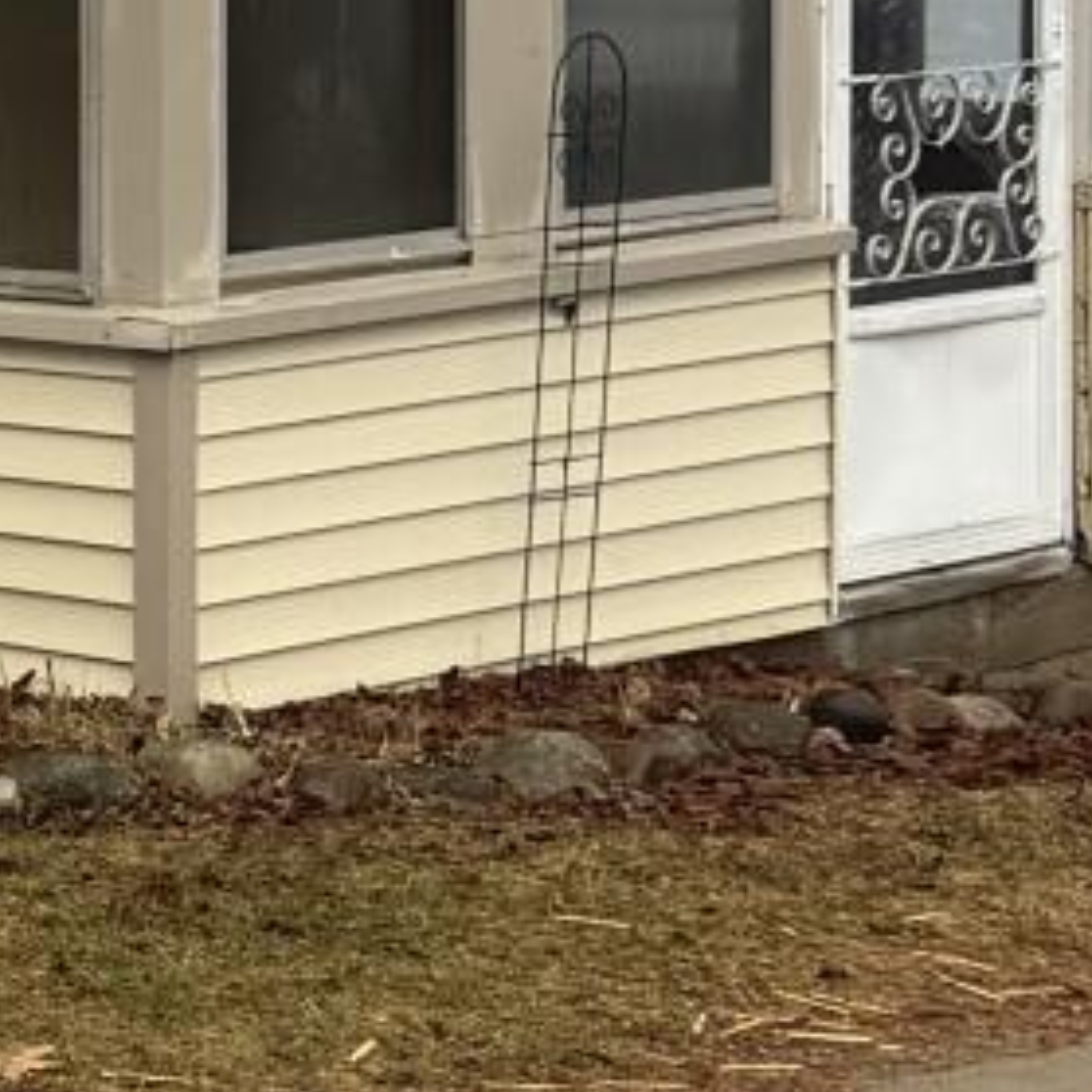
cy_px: 309
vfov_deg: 11.5
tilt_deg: -5.9
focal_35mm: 152
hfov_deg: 10.3
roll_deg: +2.1
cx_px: -1280
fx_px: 5425
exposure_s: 1/609
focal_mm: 6.76
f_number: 1.78
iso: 80
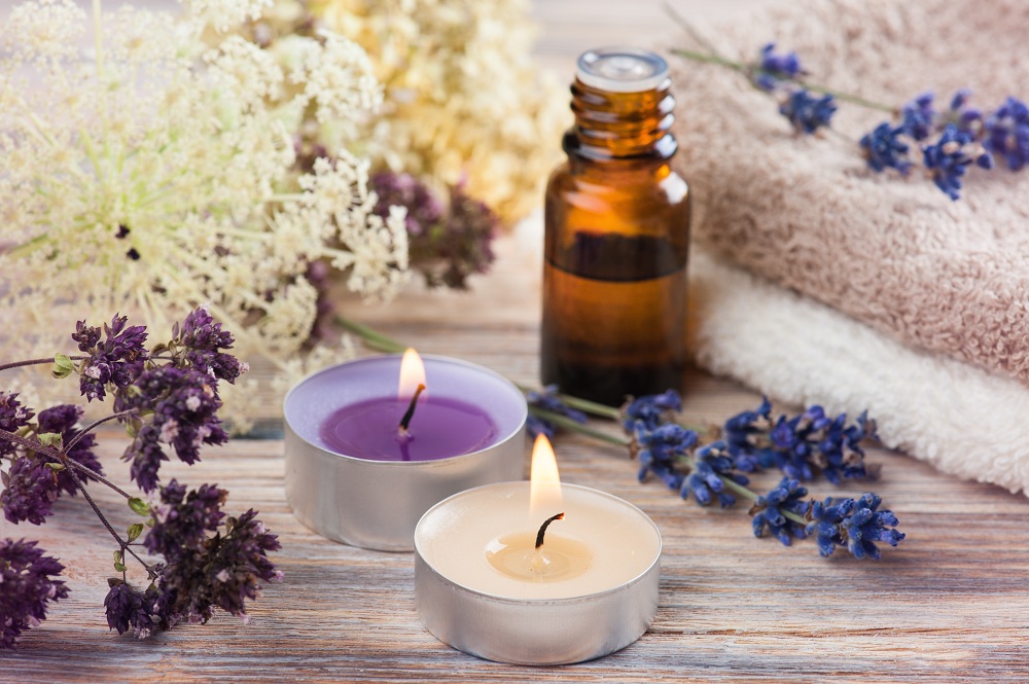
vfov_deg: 13.0
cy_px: 342
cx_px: 514
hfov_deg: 19.5
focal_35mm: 105
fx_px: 2999
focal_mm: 105
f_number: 11
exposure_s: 1/125
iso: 200
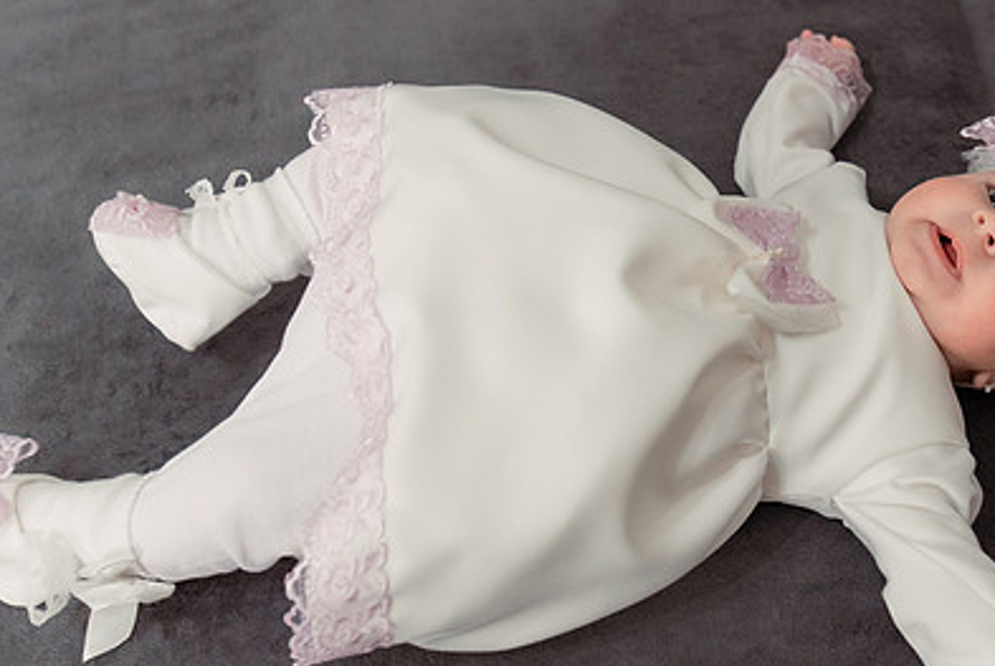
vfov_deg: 23.0
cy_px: 300
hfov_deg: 33.4
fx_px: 1632
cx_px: 702
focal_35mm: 59
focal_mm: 30
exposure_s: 1/200
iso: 2000
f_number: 2.8
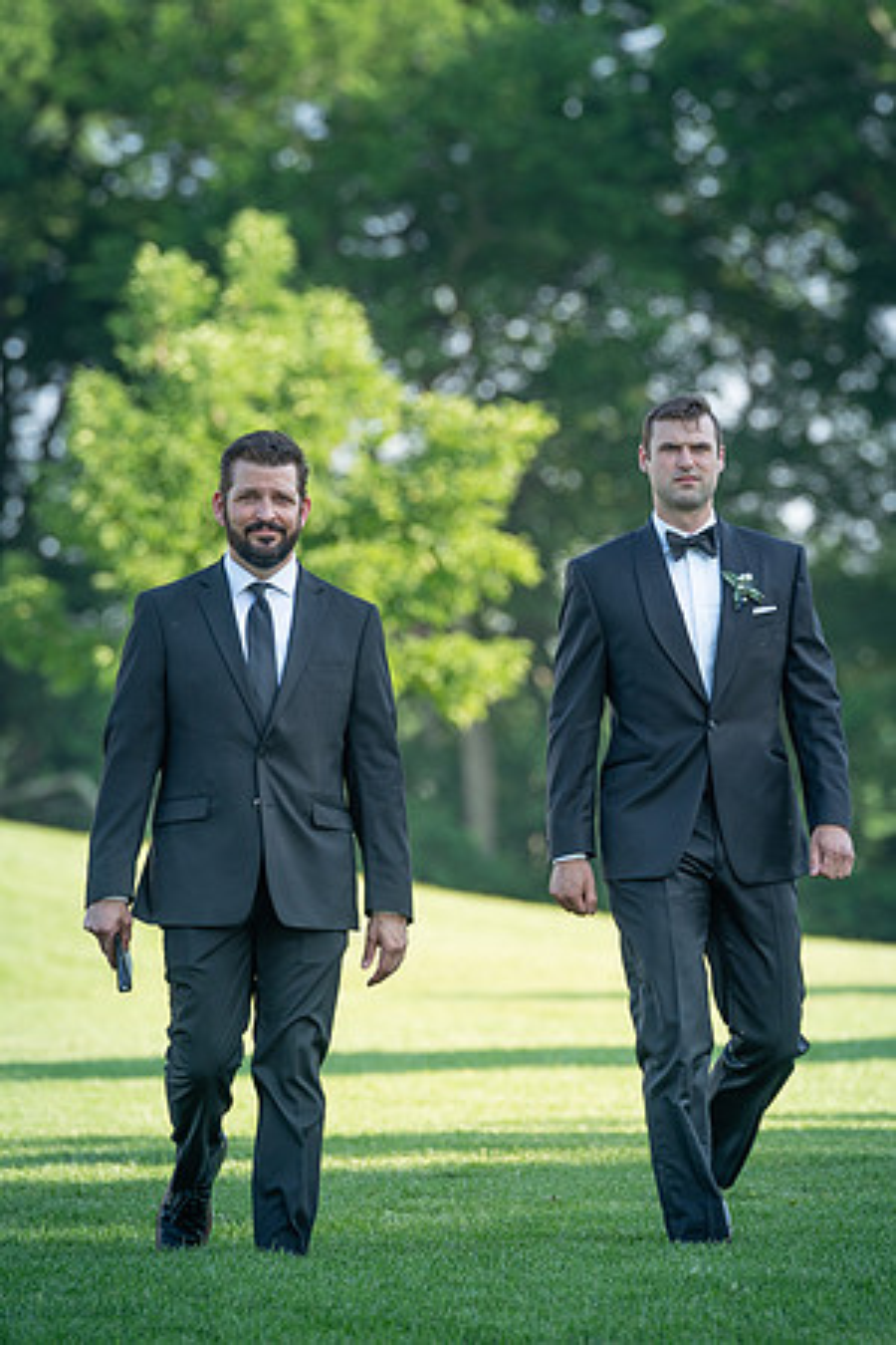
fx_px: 13576
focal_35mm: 364
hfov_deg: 3.8
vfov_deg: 5.7
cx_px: 560
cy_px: 551
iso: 100
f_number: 4
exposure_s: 1/250
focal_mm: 198
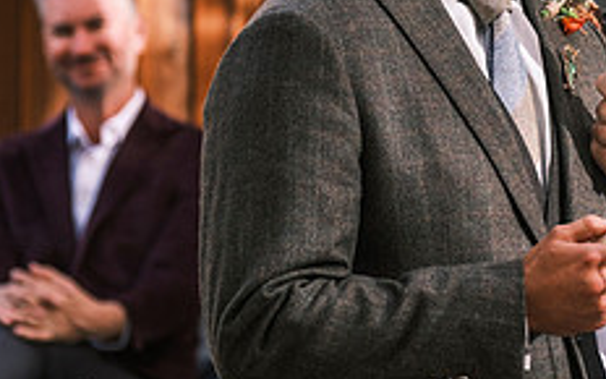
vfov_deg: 2.6
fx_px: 8225
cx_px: 554
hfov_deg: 4.2
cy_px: -37
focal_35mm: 498
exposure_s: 1/500
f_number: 4
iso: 400
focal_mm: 106
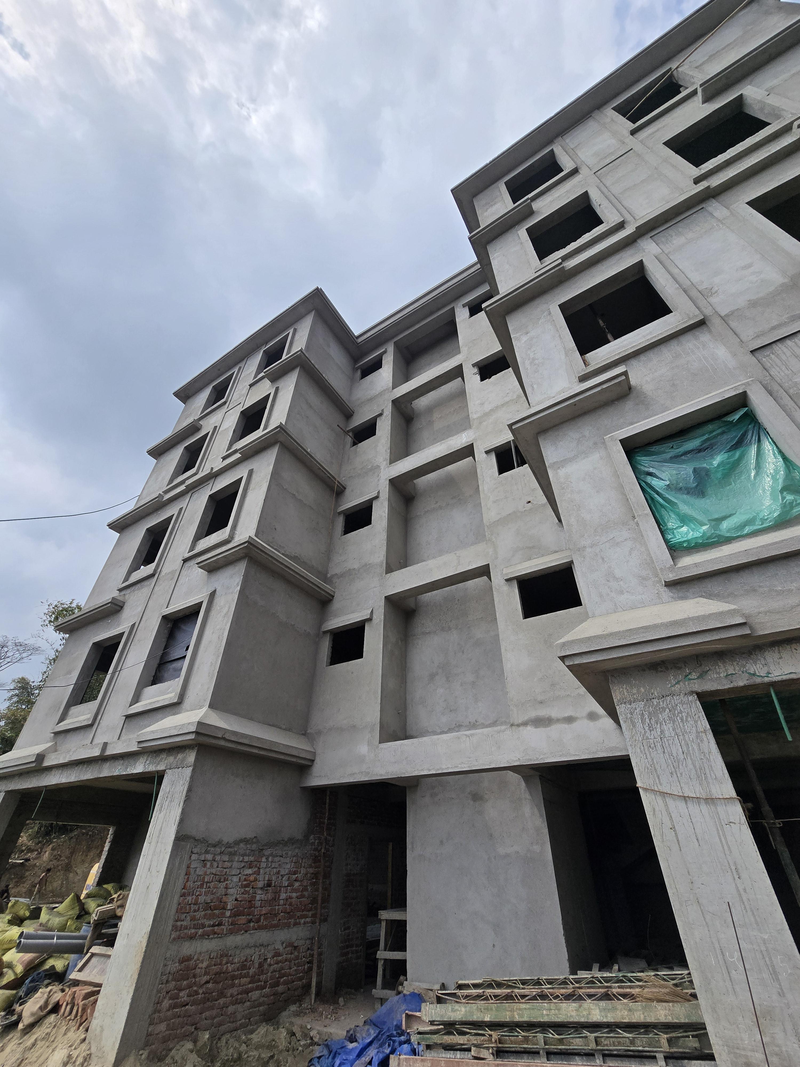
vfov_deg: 106.2
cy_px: 534
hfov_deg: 89.9
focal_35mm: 13
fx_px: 401
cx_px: 400
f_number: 2.2
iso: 50
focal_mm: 2.2
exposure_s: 1/3840
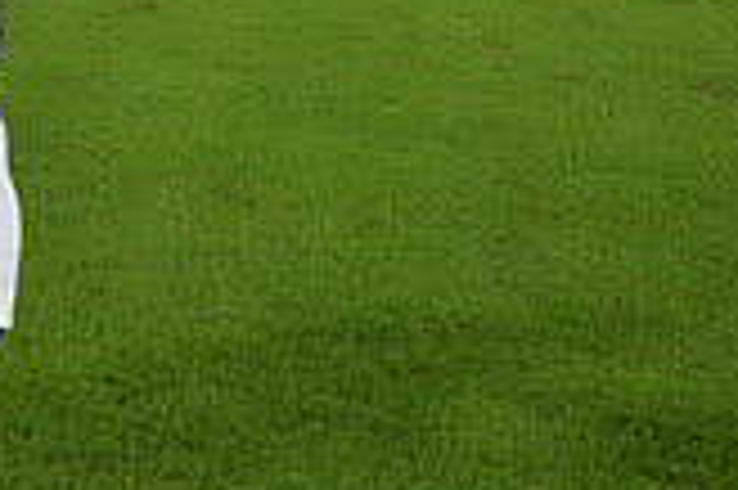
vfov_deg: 14.6
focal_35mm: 85
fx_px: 1741
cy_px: -308
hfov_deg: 19.9
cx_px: -446
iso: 900
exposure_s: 1/640
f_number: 2.8
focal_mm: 24
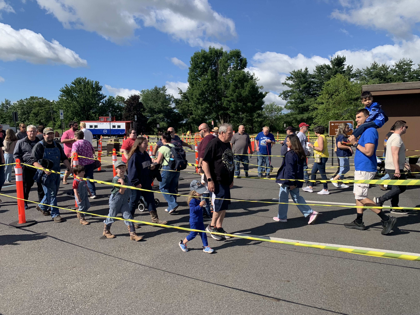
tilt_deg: -7.5
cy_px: 158
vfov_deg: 53.1
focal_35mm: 26
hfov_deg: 67.3
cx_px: 210
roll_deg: -0.5
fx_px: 315
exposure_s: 1/1992
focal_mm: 4.25
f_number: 1.8
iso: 25
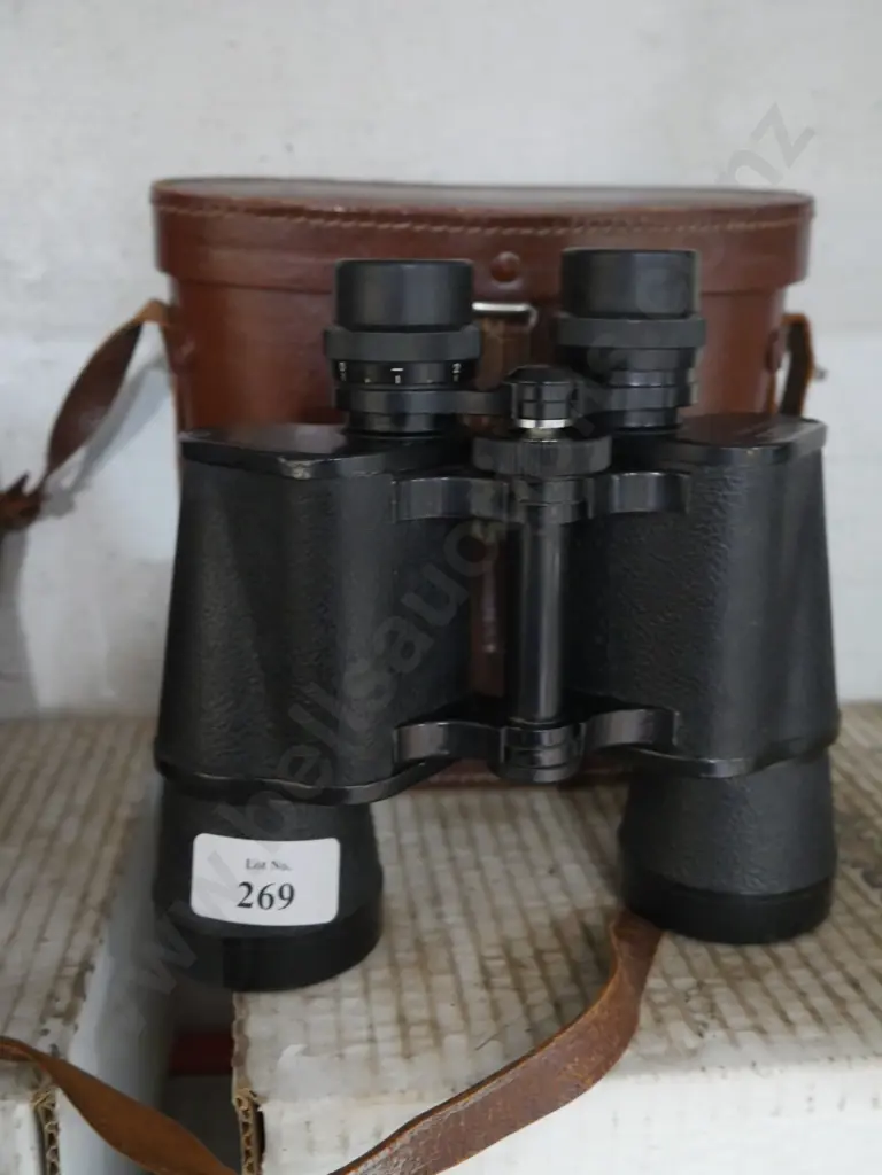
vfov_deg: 46.8
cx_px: 441
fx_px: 1359
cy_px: 588
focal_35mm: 40
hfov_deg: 36.0
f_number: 4.4
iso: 3200
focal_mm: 20
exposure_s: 1/30
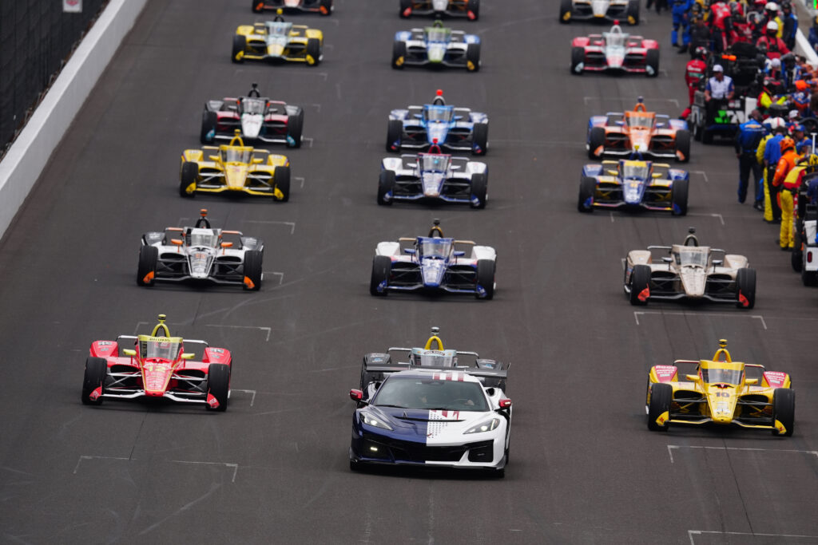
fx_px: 13634
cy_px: 272
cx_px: 409
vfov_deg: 2.3
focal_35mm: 600
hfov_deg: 3.4
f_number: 7.1
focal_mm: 600
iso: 800
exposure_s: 1/2000
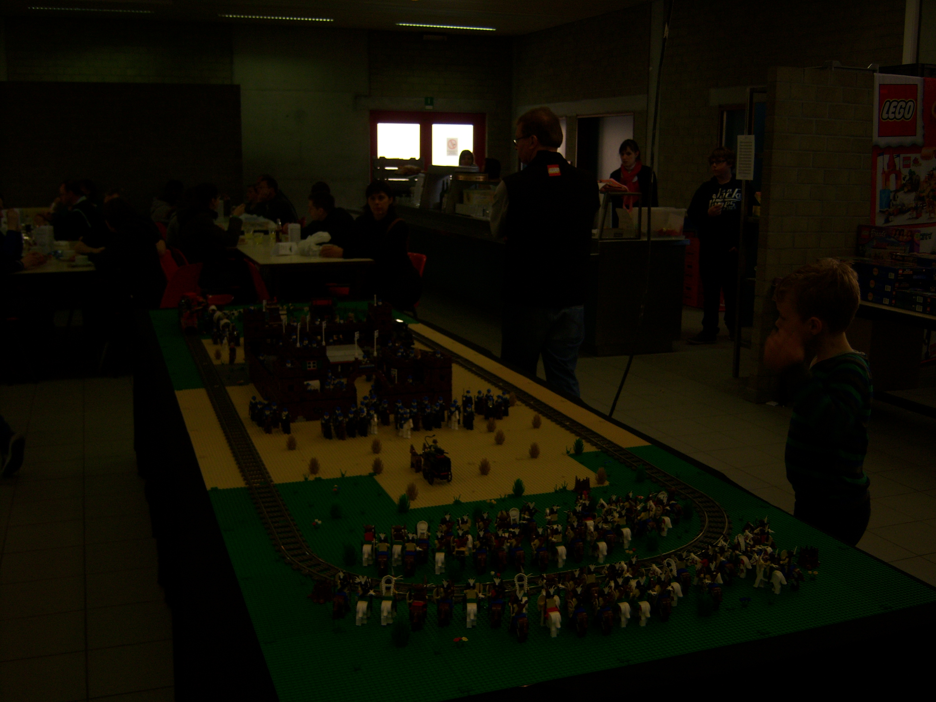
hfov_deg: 51.4
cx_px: 468
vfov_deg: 39.7
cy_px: 351
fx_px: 973
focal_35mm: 36
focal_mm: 7.5
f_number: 2.8
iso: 80
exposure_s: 1/60
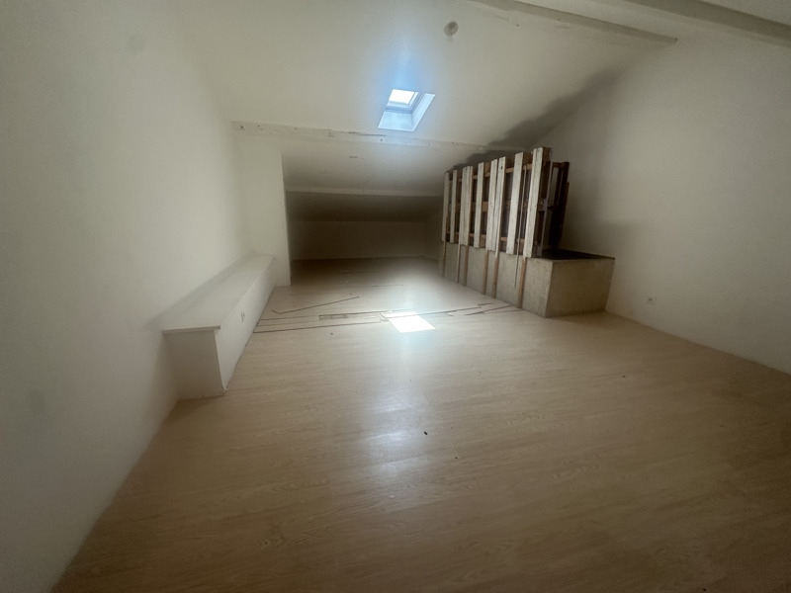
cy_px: 296
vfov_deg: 85.7
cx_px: 396
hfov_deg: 102.1
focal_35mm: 14
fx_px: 320
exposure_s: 1/99
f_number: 2.2
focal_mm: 2.22
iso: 125
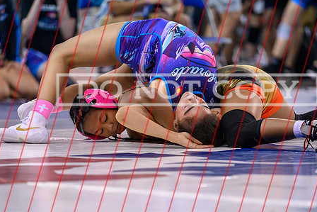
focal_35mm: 276
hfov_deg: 7.5
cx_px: 149
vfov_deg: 5.0
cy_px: 124
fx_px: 2431
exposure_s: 1/800
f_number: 2.8
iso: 3200
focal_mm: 175
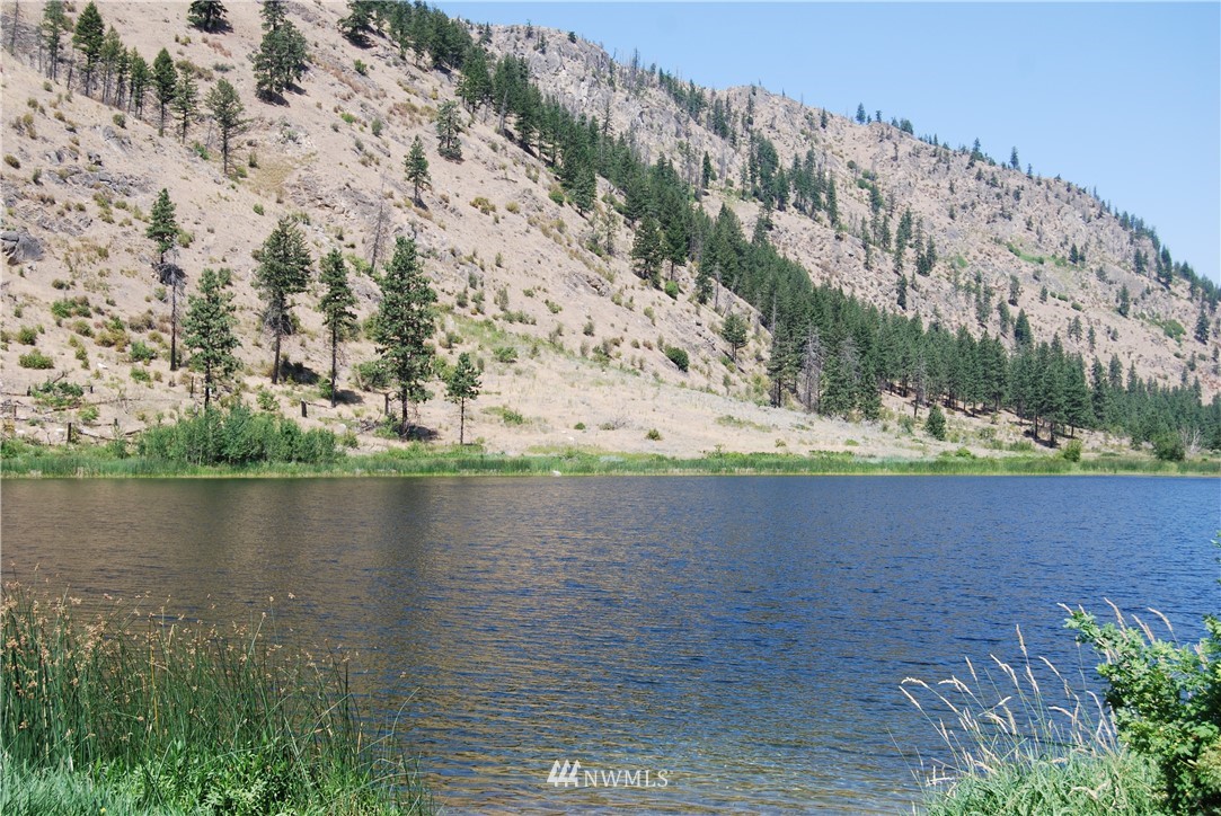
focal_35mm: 45
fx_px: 1527
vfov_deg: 29.9
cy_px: 408
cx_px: 610
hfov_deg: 43.6
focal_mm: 30
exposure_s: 1/200
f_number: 7.1
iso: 100
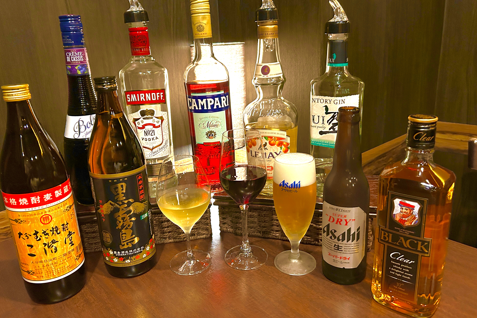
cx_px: 233
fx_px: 371
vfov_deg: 46.4
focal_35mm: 28
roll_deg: +3.7
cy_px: 152
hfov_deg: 65.5
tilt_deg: -15.5
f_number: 1.5
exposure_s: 1/30
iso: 500
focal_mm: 5.7
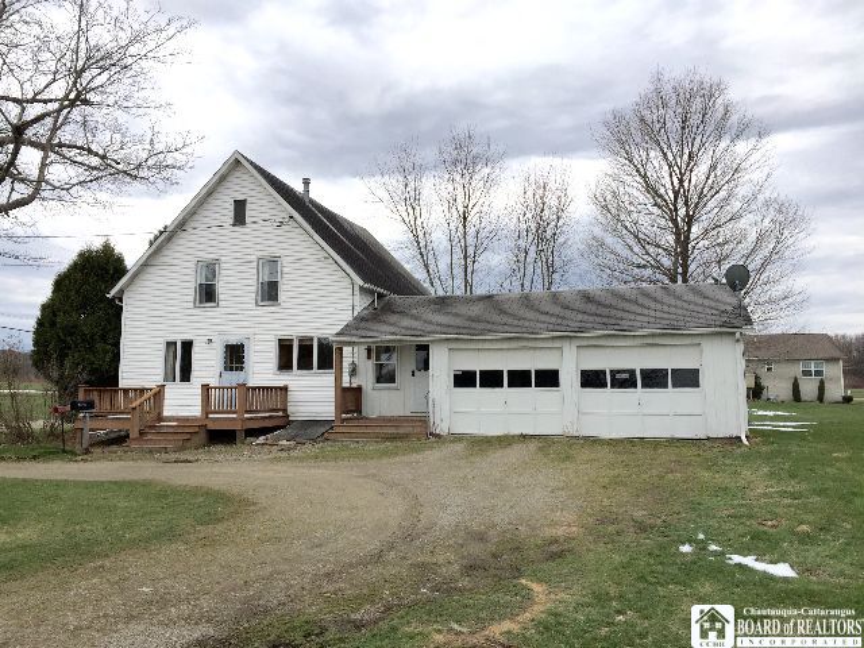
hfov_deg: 61.7
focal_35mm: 29
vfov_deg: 48.2
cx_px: 432
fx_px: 724
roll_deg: -0.2
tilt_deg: +5.2
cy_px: 324
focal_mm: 4.15
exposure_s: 1/3049
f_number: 2.2
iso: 32
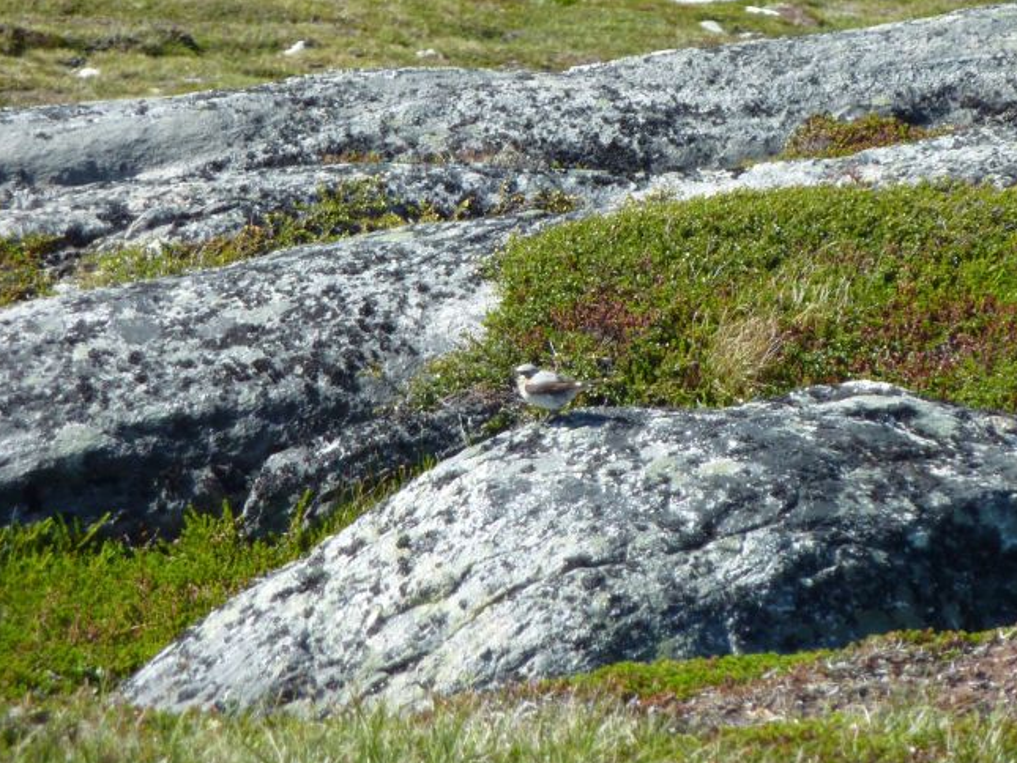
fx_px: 10931
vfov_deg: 4.0
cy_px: 320
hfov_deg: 5.3
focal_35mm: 372
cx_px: 500
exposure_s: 1/500
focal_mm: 49.2
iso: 160
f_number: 4.9
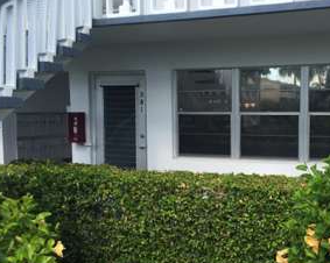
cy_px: 150
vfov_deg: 31.4
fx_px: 468
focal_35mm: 48
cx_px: 213
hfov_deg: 38.5
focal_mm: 4.15
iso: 32
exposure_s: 1/628
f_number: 2.2
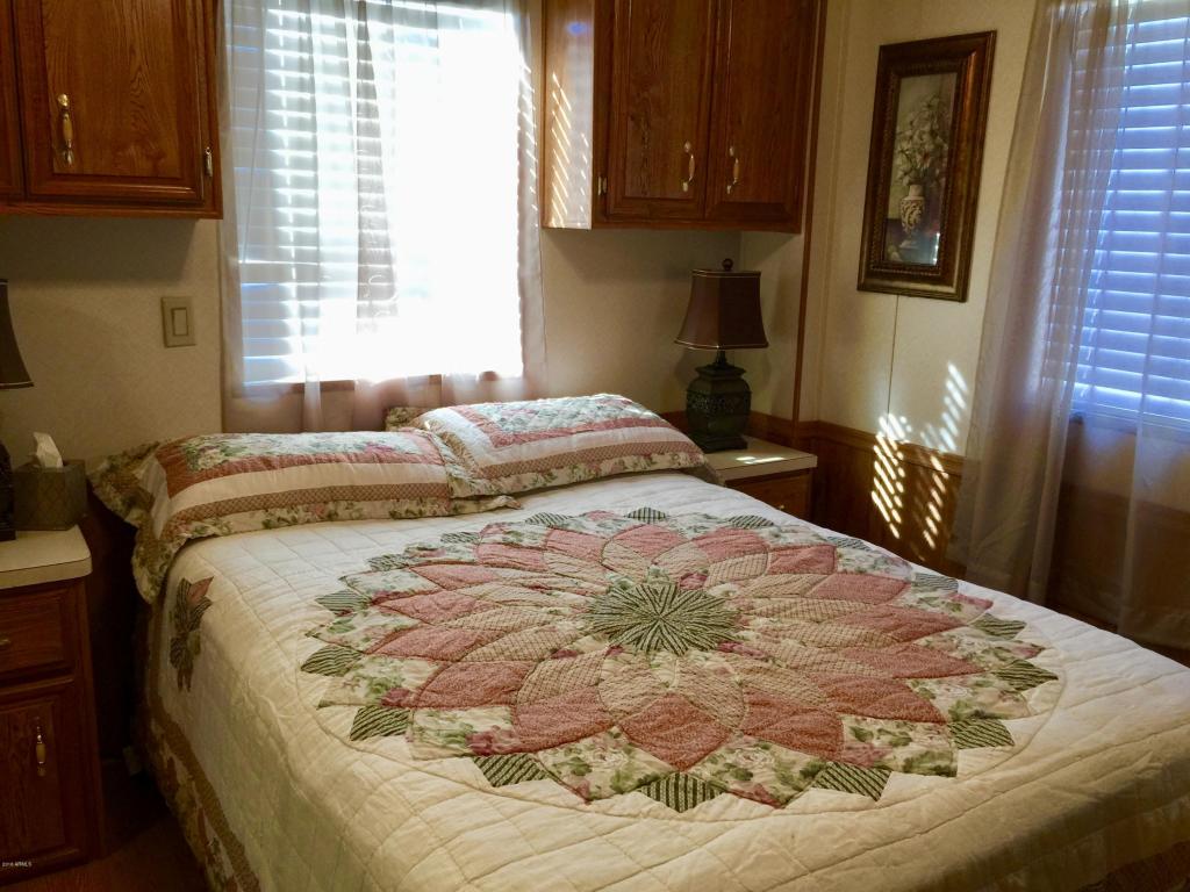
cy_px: 446
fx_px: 997
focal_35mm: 29
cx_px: 595
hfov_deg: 61.7
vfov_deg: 48.2
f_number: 2.2
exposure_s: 1/30
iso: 40
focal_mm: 4.15
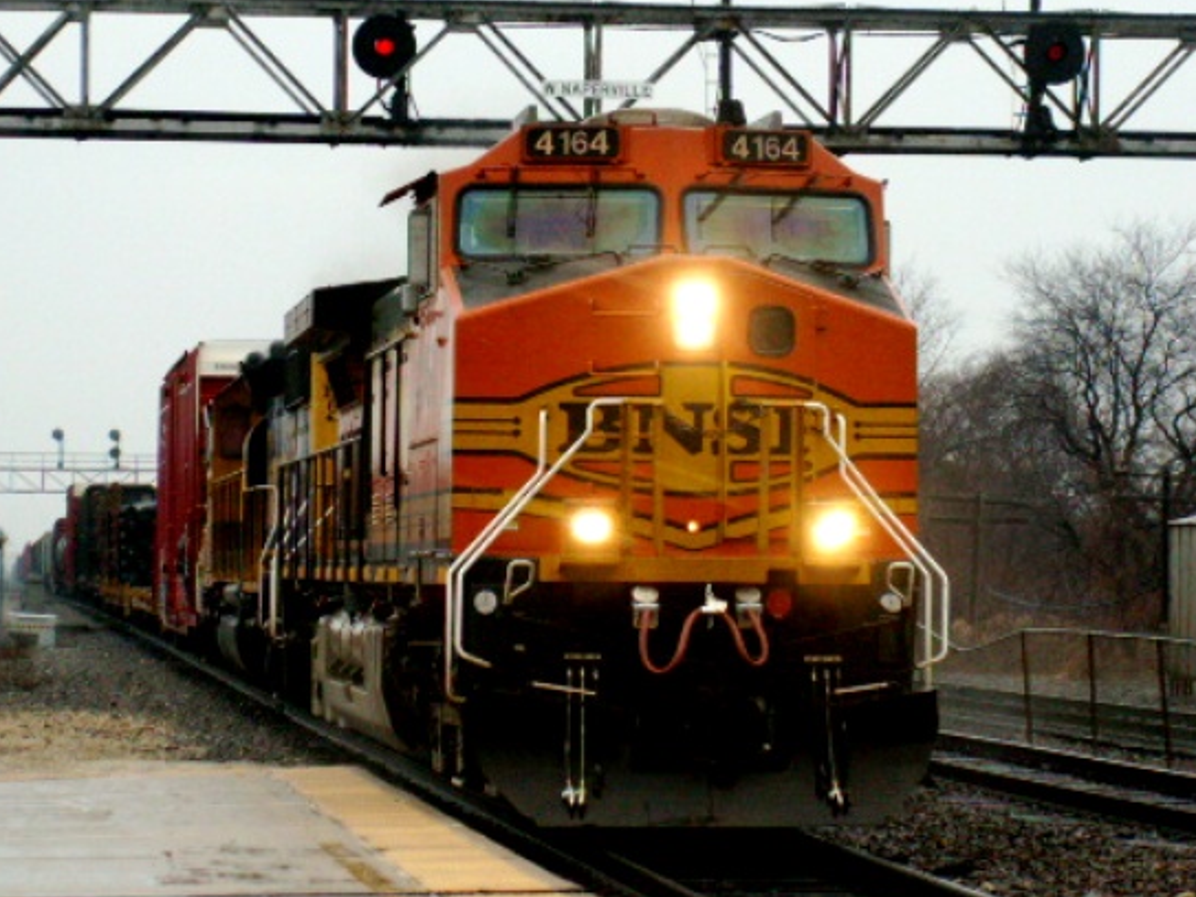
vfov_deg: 11.1
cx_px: 659
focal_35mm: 134
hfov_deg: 14.7
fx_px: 4629
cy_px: 417
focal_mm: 15.22
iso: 80
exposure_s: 1/250
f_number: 3.5
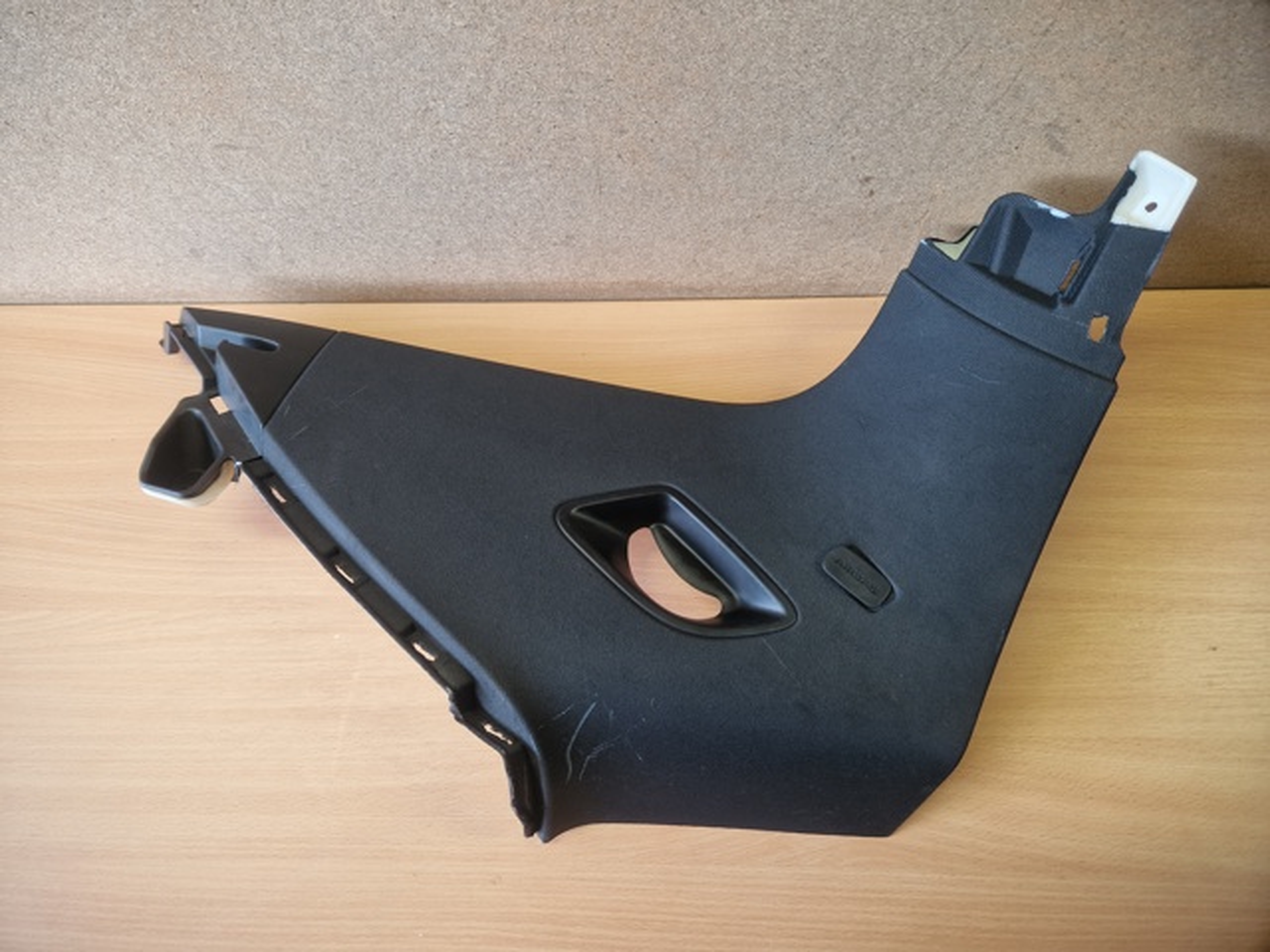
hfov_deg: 73.9
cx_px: 635
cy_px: 476
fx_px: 844
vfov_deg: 58.9
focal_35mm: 23
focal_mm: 5.4
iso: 50
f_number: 1.8
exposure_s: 1/107
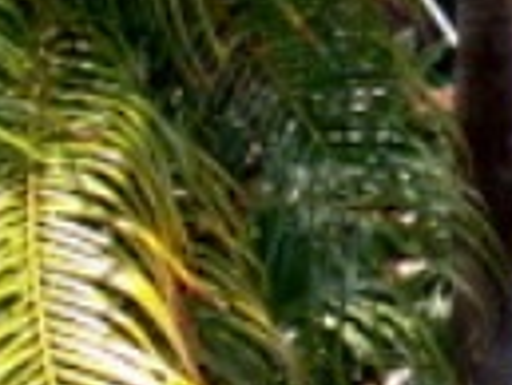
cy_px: 286
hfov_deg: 10.1
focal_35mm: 179
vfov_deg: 8.3
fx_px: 2650
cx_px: 1072
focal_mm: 6.3
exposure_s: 1/200
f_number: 2.8
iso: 64
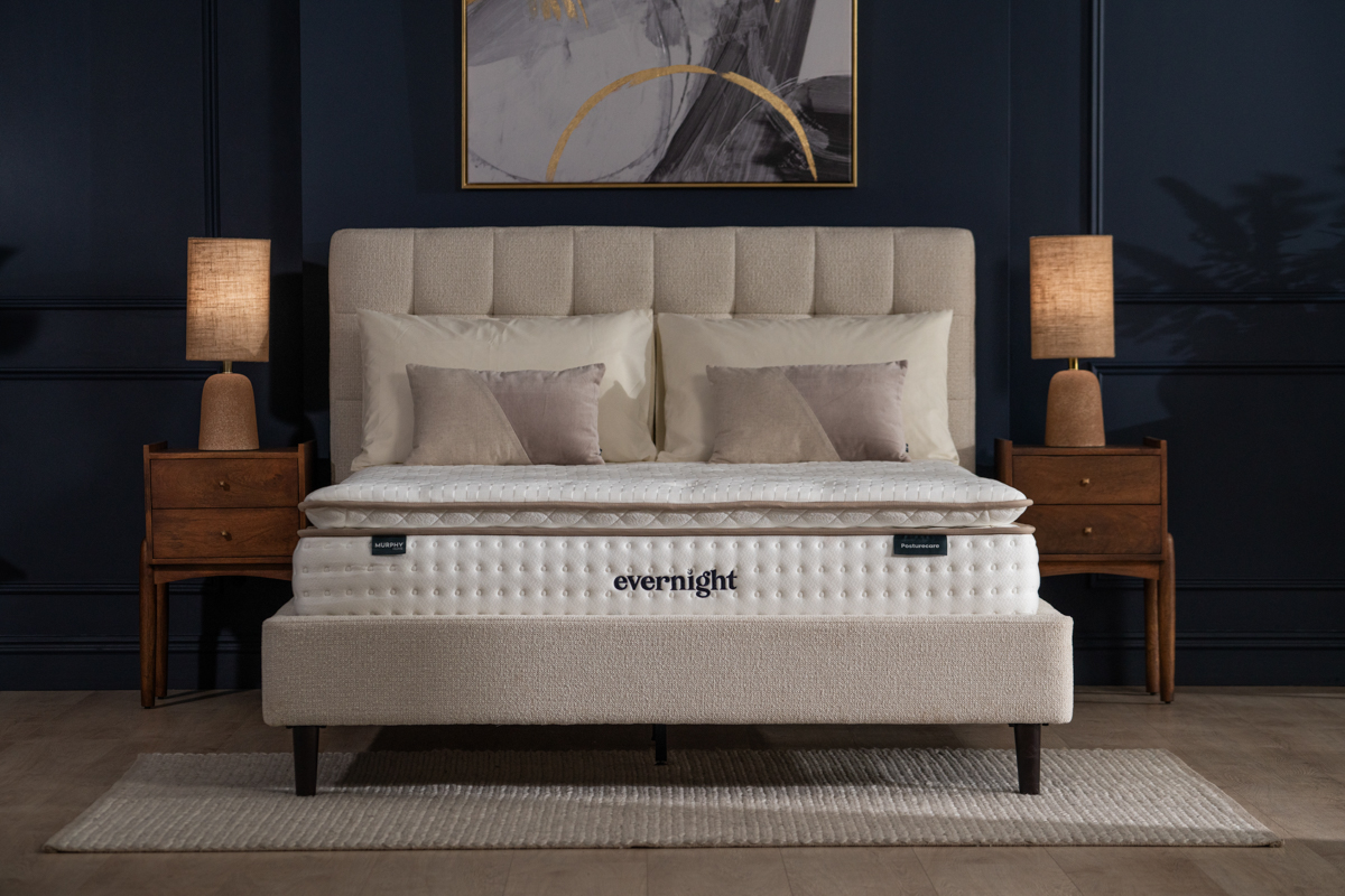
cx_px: 672
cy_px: 448
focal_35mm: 102
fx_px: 3811
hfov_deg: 20.0
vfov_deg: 13.4
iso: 1000
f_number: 5.6
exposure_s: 1/100
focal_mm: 102
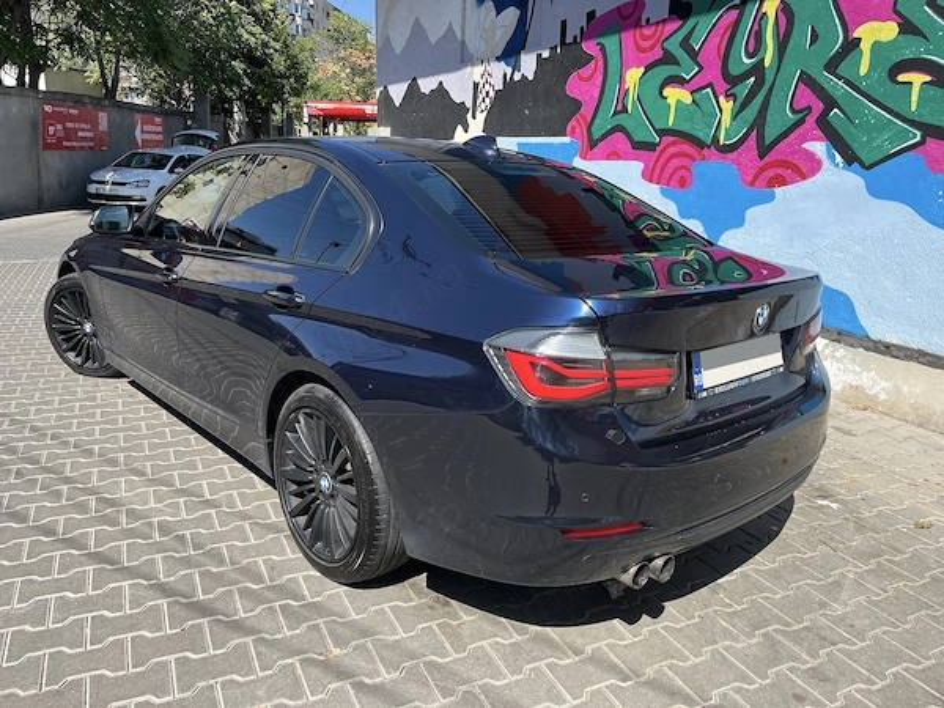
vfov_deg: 53.1
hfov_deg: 67.3
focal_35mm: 26
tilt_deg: -15.4
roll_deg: -1.9
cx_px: 472
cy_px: 354
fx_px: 709
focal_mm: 5.1
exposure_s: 1/1580
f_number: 1.6
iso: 50
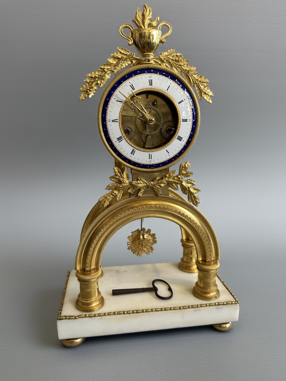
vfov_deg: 71.6
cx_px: 143
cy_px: 190
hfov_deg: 56.8
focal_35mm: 24
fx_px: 264
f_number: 1.78
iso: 125
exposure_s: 1/121
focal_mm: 6.86
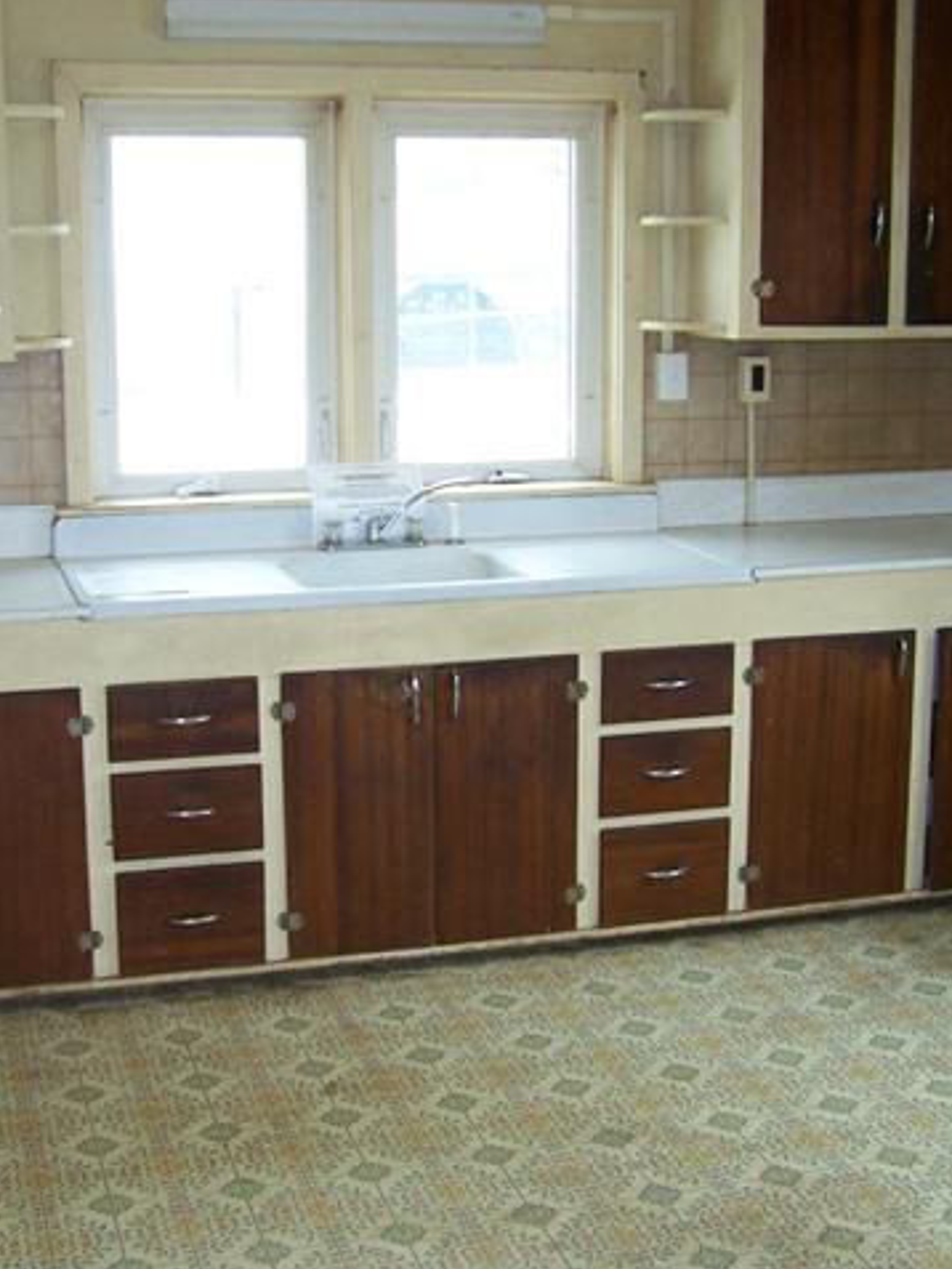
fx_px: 1869
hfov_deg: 28.6
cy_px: 633
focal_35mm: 51
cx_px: 423
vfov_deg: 37.5
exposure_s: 1/60
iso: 160
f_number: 2.8
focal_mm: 6.3
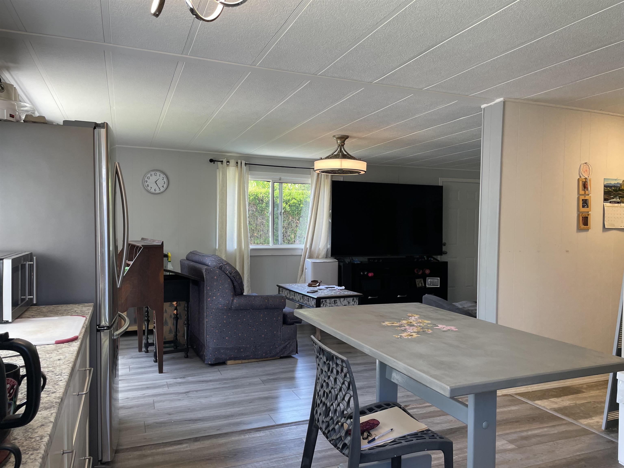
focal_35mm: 26
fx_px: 469
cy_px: 234
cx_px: 312
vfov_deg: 53.1
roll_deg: -0.4
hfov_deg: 67.3
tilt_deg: -2.4
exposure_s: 1/120
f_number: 1.6
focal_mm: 4.2
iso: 50
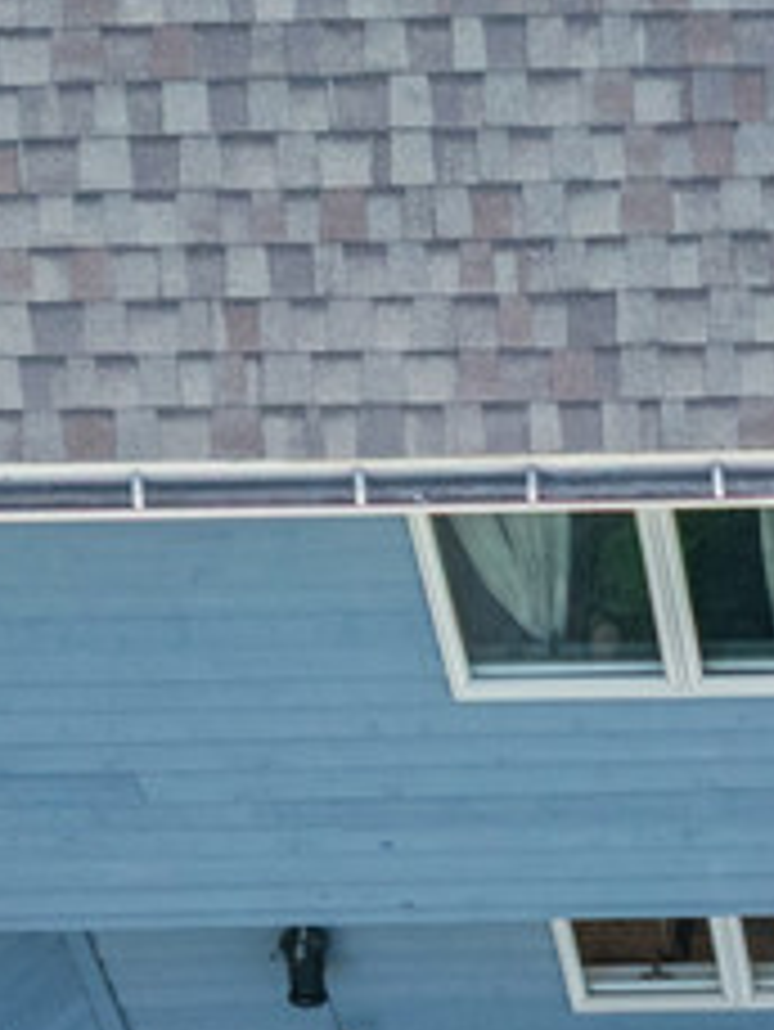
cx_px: 1354
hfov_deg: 9.4
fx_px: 4498
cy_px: 1651
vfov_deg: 12.3
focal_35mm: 151
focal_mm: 12.29
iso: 140
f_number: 2.8
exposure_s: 1/500
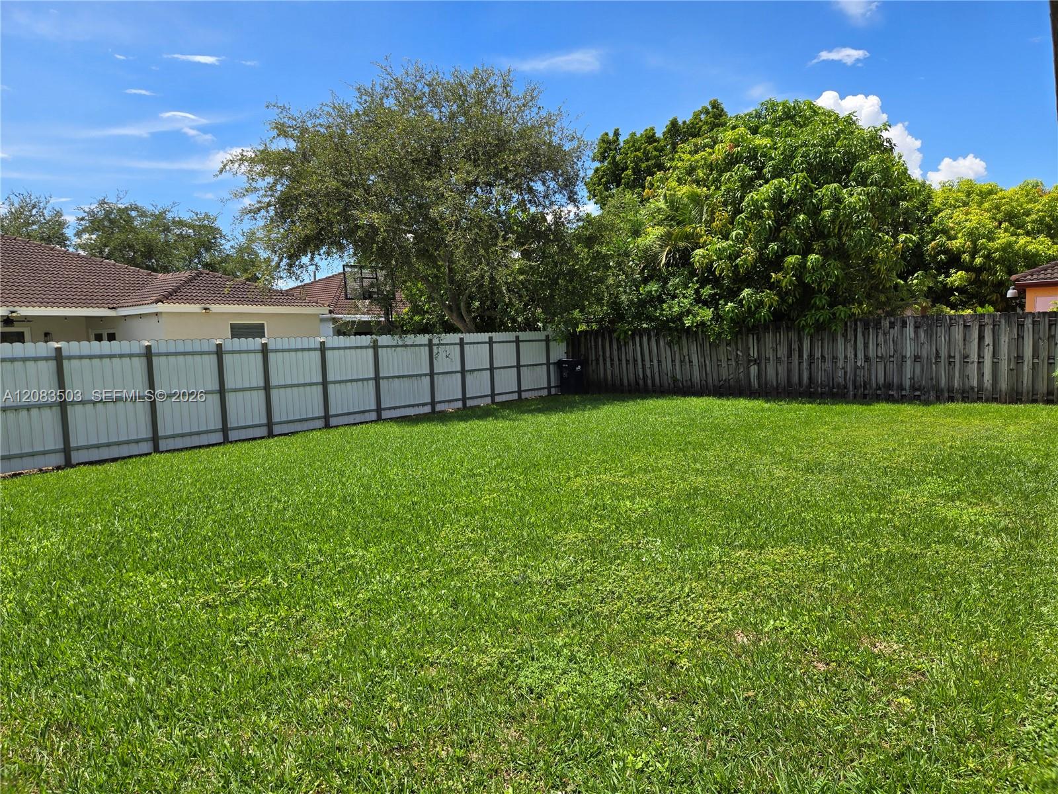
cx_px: 529
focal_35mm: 23
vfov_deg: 58.9
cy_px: 397
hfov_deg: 73.9
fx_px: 703
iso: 25
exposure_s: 1/1636
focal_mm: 5.4
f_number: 1.8
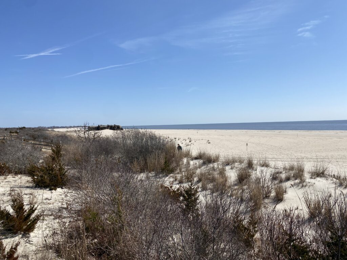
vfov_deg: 53.1
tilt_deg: -1.1
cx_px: 174
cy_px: 130
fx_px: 261
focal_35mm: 26
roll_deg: +1.1
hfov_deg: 67.3
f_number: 1.8
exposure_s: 1/4808
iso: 32
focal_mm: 4.25
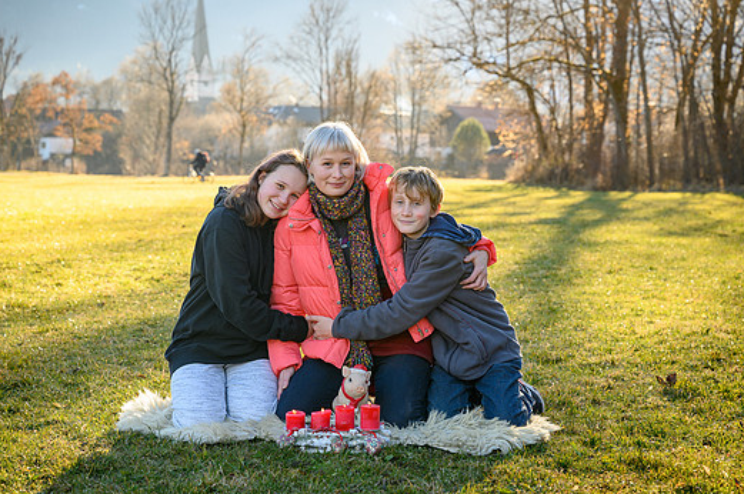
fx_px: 1610
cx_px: 348
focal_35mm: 78
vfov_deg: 17.4
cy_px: 241
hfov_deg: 26.0
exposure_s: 1/125
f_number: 5
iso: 100
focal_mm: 70
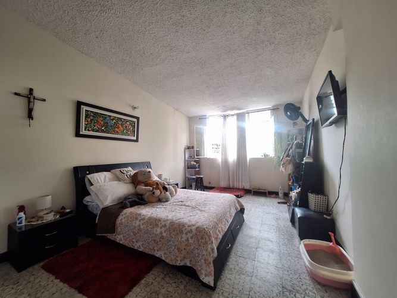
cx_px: 198
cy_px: 149
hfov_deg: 106.2
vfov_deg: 89.9
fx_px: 149
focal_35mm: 13
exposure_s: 1/40
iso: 64
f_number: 2.2
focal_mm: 1.74
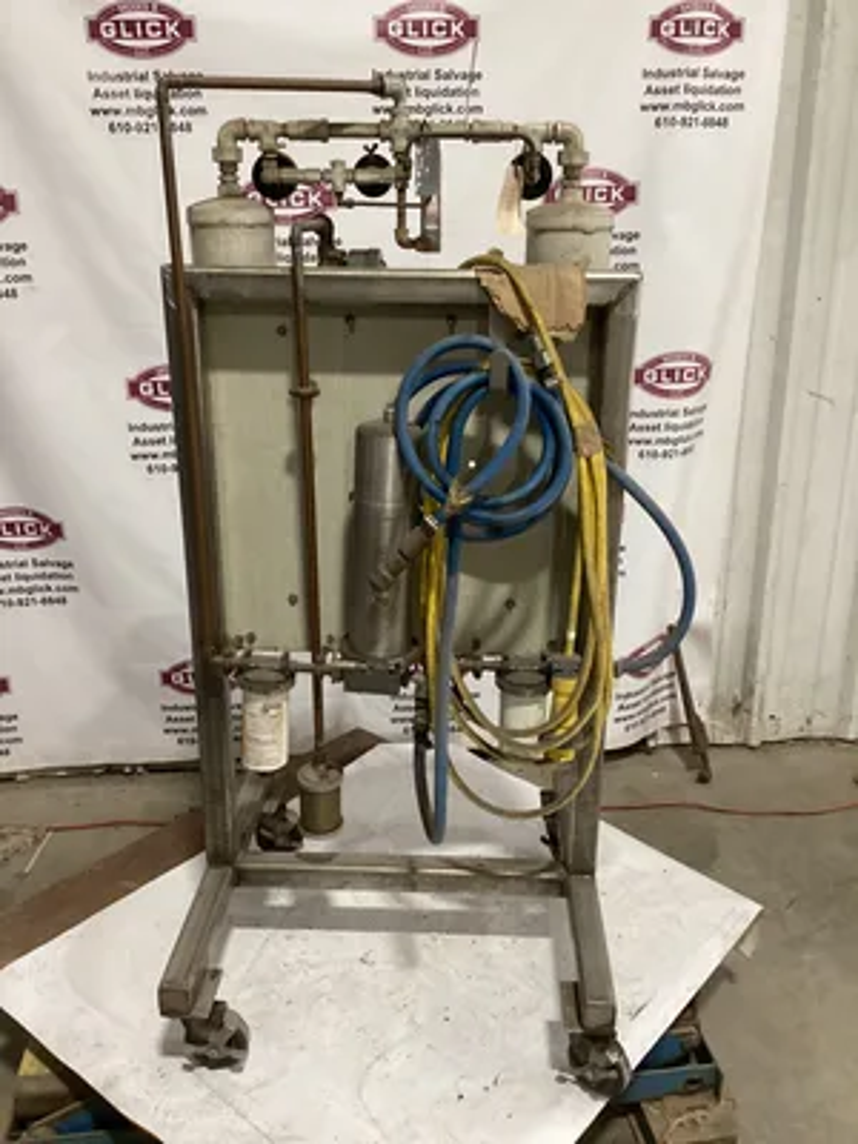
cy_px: 572
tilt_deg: -18.5
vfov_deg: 58.4
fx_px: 1024
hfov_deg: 45.4
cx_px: 429
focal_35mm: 31
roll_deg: +1.8
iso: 320
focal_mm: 3.3
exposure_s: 1/50
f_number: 2.4
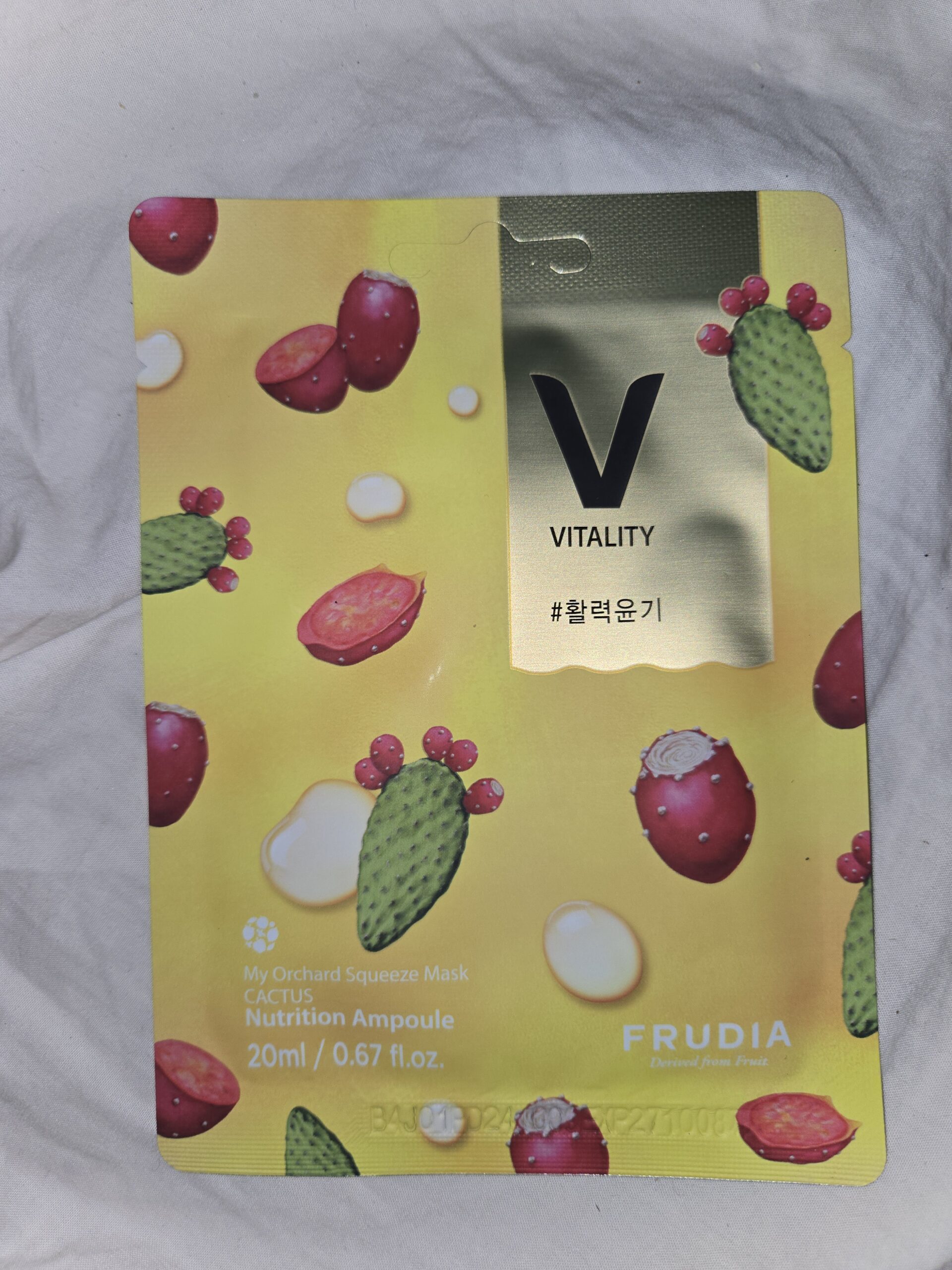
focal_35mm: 23
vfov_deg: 73.9
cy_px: 635
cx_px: 476
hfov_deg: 58.9
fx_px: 843
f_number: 1.8
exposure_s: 1/359
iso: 25
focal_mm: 5.4
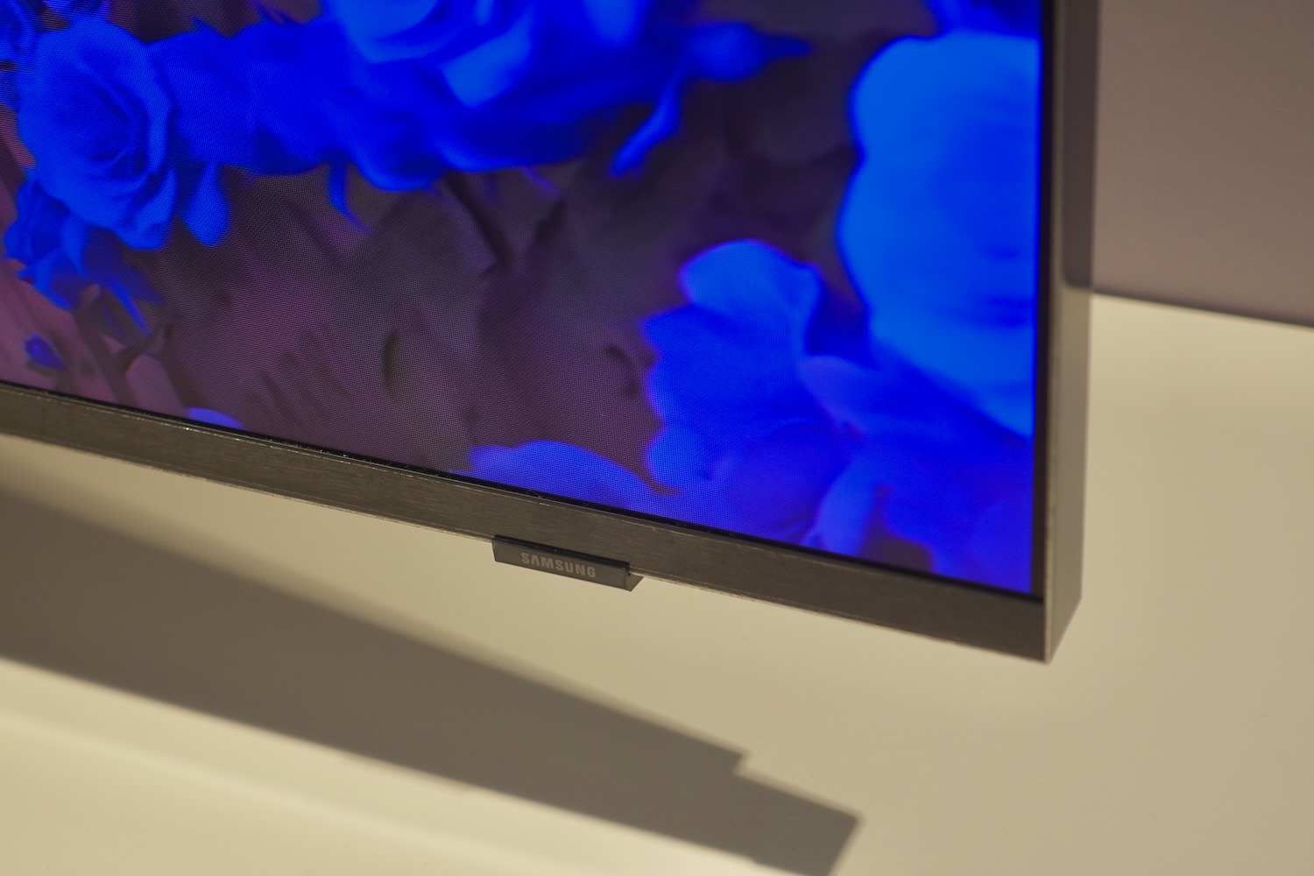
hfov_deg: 28.8
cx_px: 657
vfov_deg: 19.5
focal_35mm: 70
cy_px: 438
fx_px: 2555
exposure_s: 1/30
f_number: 2.8
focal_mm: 25.7
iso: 200
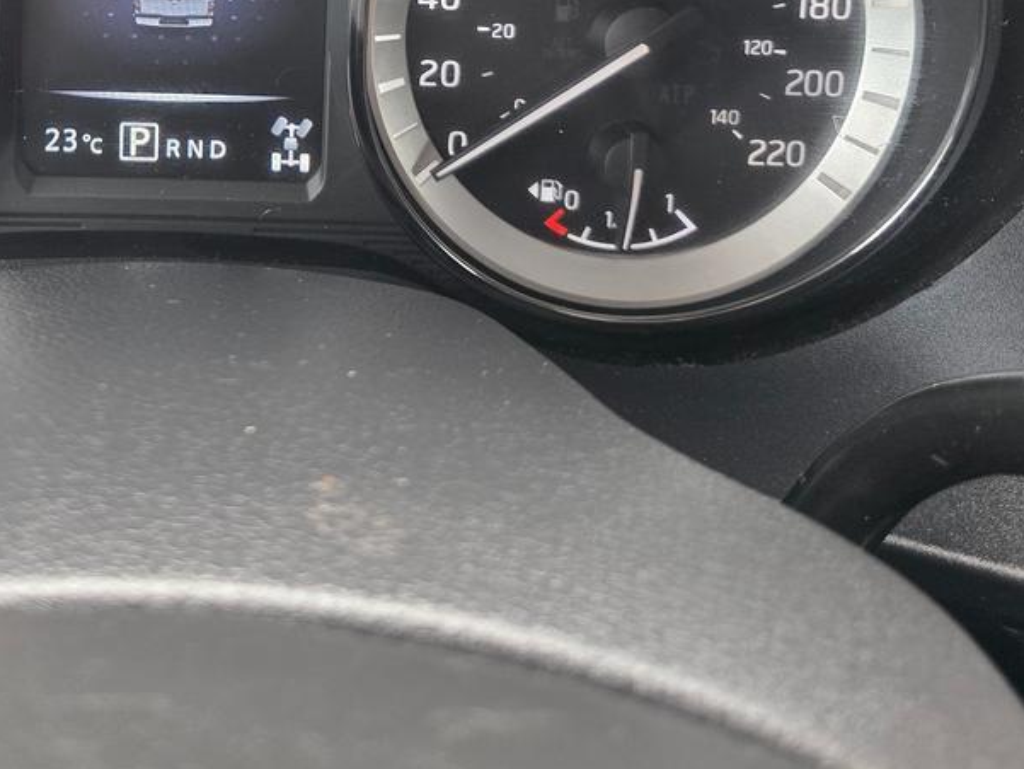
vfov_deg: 27.8
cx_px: 158
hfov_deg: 37.1
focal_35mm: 49
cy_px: -17
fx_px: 1450
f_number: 1.7
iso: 200
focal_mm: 6.3
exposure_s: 1/180
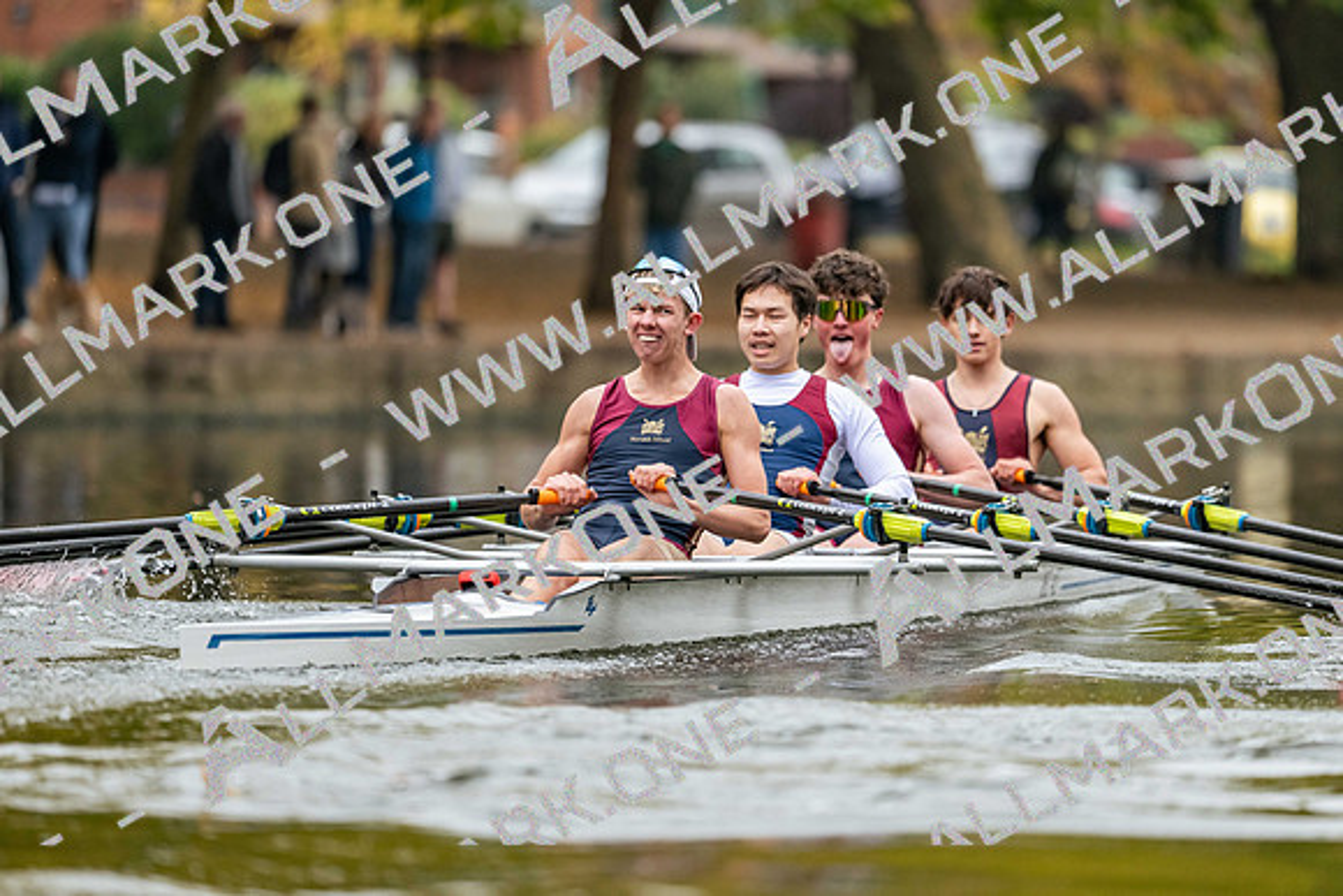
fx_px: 14925
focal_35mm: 400
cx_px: 672
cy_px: 448
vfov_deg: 3.4
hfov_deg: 5.2
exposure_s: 1/2500
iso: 2200
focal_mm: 400
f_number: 4.5
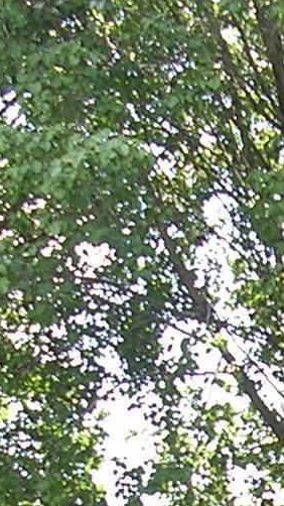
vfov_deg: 12.4
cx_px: 494
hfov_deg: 7.0
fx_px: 2265
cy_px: 602
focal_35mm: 169
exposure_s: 1/166
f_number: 2.8
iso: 50
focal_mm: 5.8
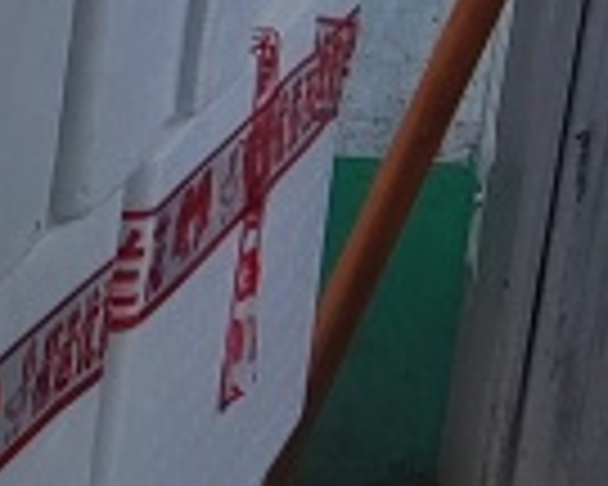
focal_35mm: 193
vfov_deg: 8.0
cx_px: -1036
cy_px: 353
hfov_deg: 8.7
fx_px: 3473
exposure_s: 1/606
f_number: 1.79
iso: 50
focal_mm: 4.71
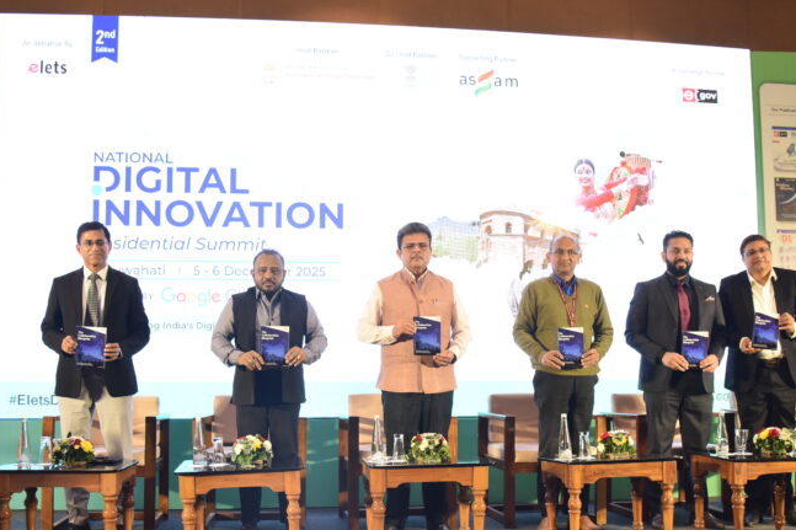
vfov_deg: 34.8
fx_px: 840
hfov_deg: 50.7
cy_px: 340
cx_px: 380
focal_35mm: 38
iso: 1600
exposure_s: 1/160
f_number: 4
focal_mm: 24
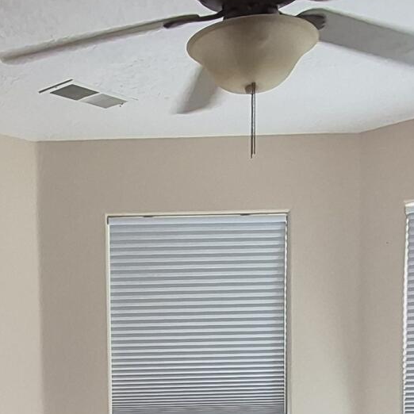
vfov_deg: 23.9
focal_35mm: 66
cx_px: 59
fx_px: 893
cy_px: 492
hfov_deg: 25.5
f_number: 2.2
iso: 80
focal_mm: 1.74
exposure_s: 1/60
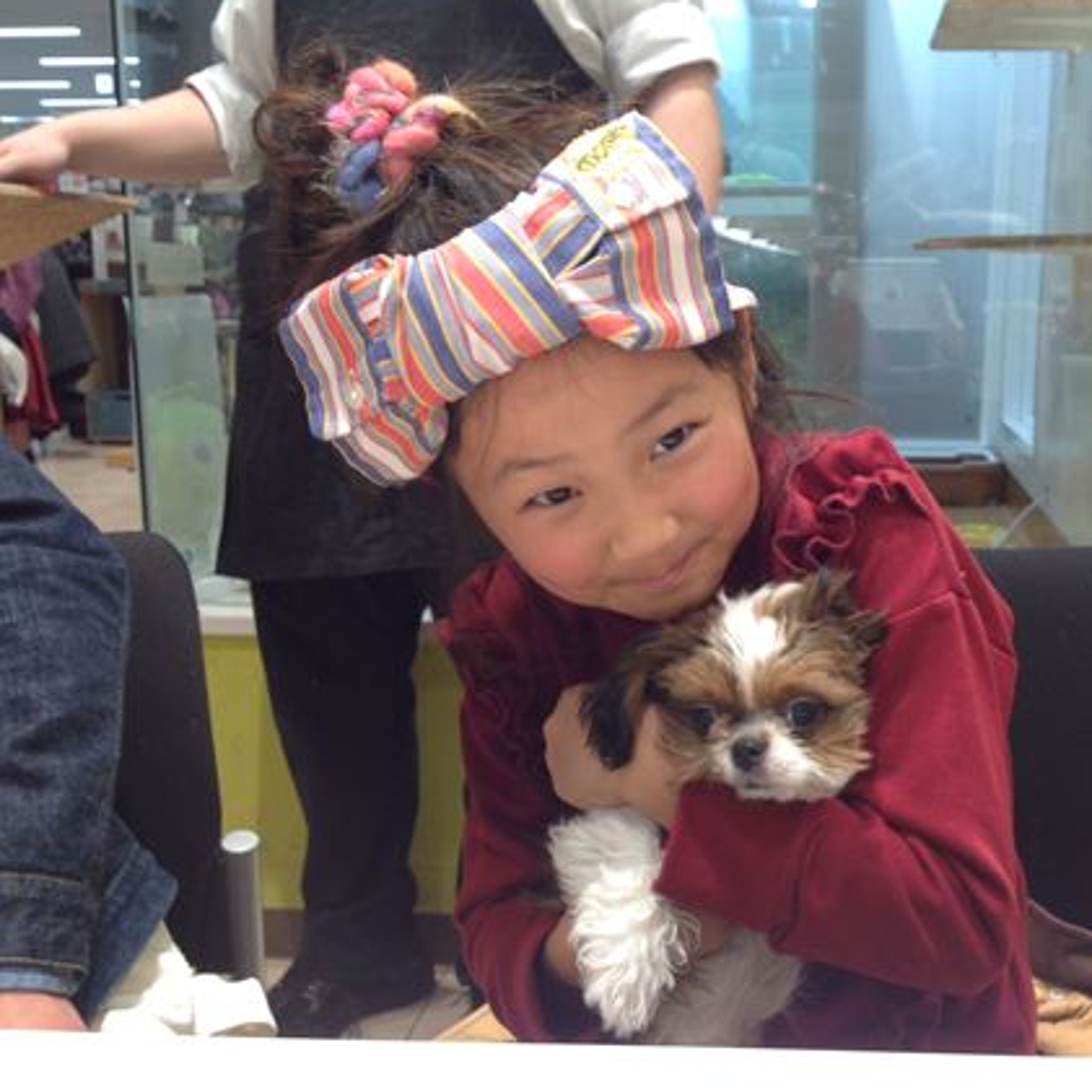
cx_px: 734
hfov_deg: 37.9
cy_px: 547
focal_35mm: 44
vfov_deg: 38.3
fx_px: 1570
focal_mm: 4.28
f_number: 2.4
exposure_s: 1/30
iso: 50
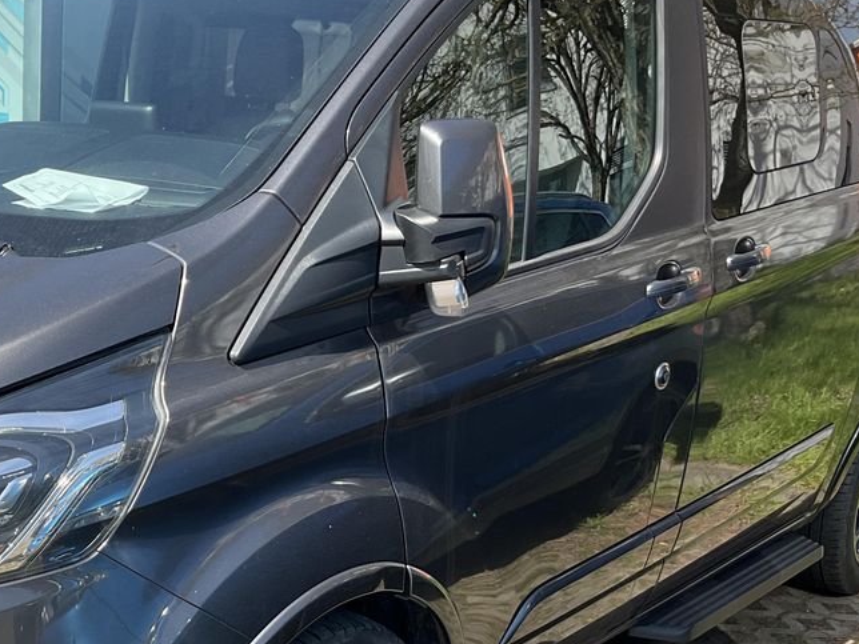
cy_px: 497
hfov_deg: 34.6
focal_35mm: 54
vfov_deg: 26.6
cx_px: 184
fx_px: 1340
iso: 25
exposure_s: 1/683
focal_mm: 3
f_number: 1.8
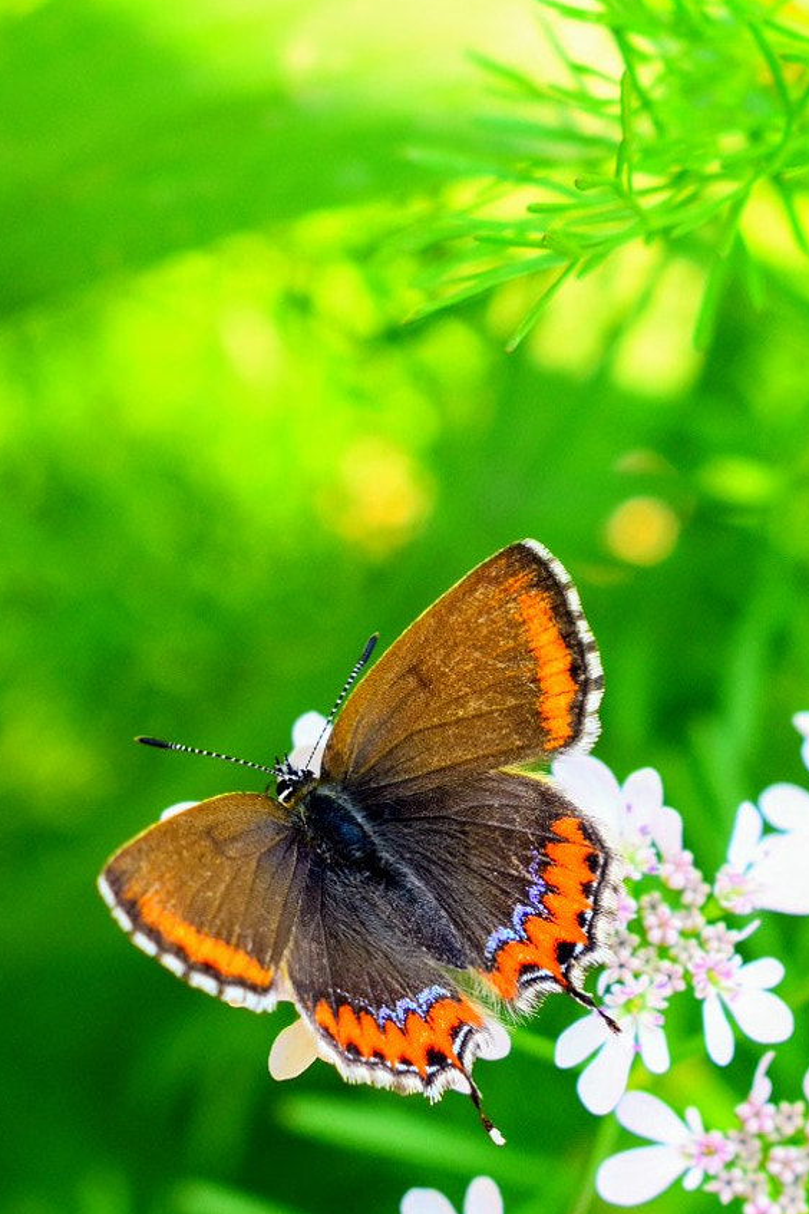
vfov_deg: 13.1
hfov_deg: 8.8
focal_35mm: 156
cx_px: 388
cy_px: 908
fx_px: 5256
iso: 400
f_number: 8
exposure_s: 1/250
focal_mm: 55
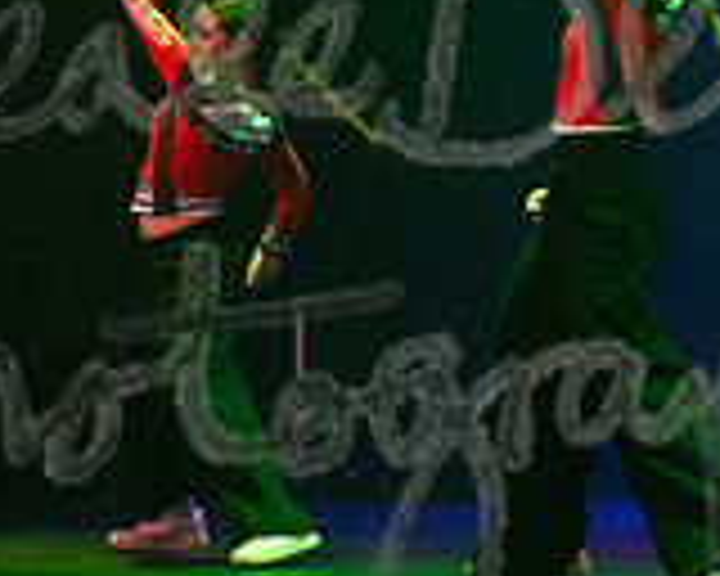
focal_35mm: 198
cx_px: 707
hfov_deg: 9.7
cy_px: -130
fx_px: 4219
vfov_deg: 7.7
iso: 6400
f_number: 5
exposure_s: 1/400
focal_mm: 50
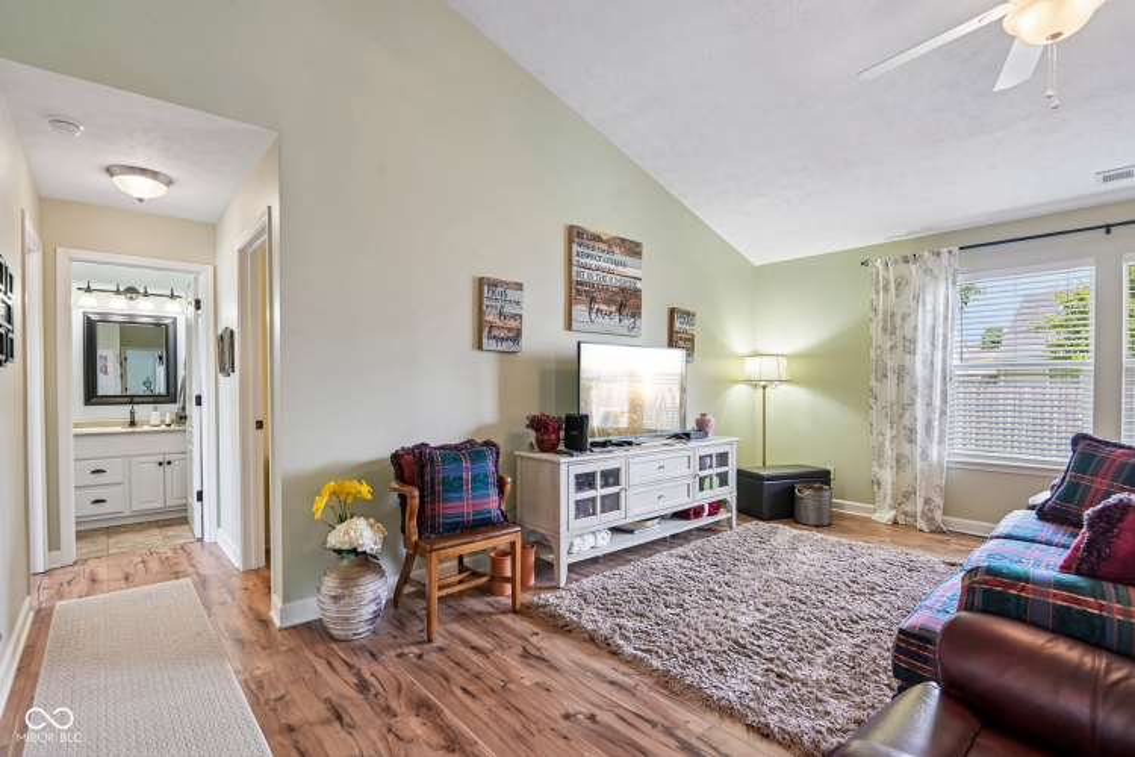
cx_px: 568
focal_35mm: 16
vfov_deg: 73.7
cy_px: 378
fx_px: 504
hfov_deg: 96.7
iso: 400
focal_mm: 16
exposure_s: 1/15
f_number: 8
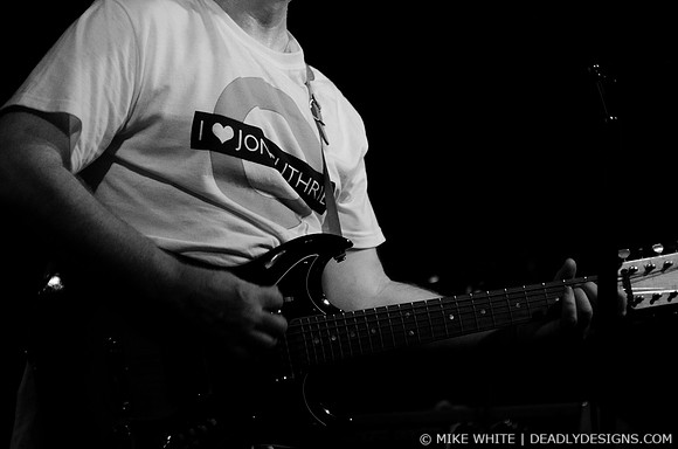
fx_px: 1973
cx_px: 339
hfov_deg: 19.5
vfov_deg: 13.0
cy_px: 224
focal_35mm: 105
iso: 1600
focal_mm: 70
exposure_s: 1/100
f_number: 2.8
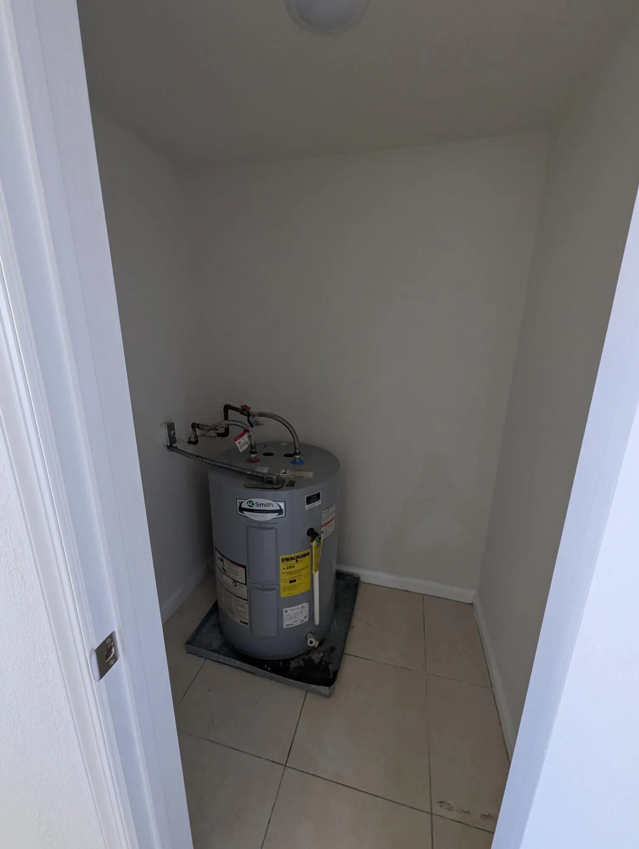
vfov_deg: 106.1
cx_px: 320
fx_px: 319
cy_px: 424
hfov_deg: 90.0
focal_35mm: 13
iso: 162
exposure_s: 1/40
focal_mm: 1.95
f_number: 2.2
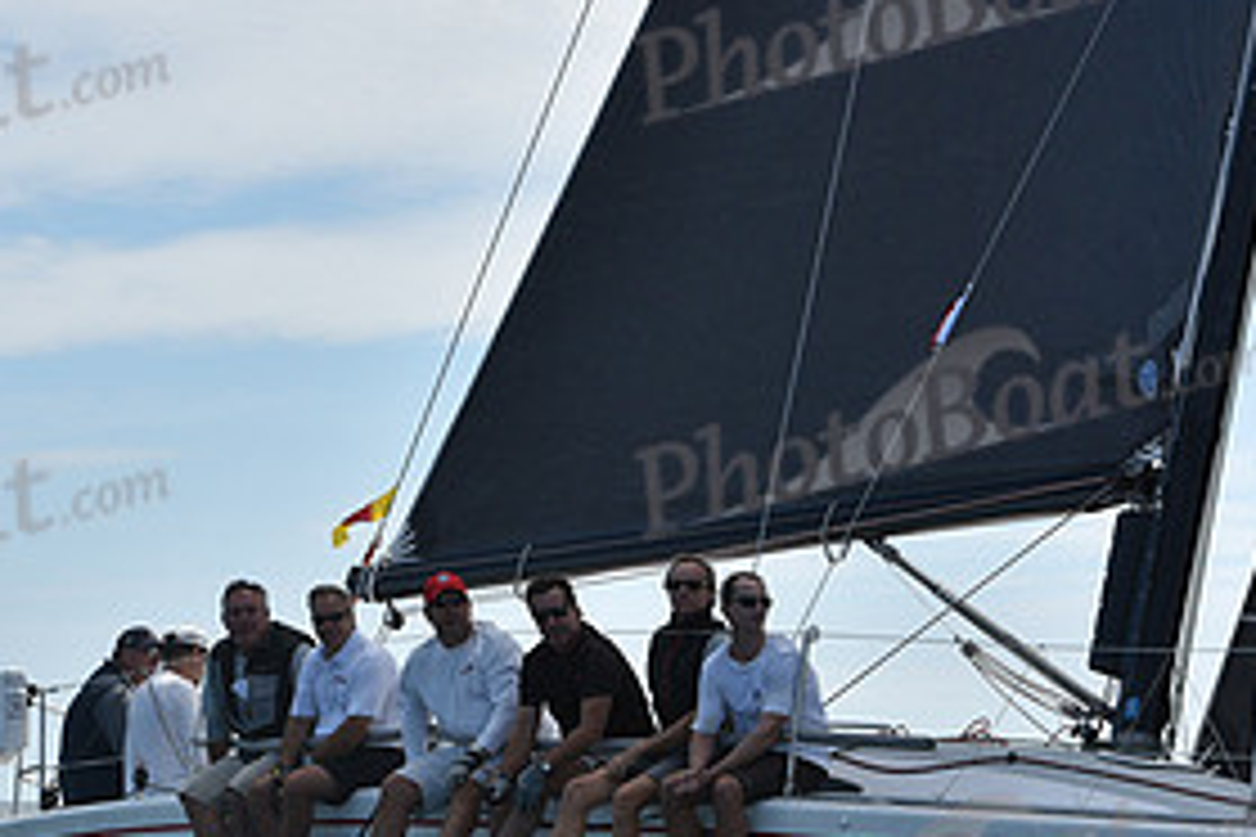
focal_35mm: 162
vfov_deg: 8.4
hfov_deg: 12.7
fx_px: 5652
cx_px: 405
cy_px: 718
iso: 320
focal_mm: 78
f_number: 9
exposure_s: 1/1000
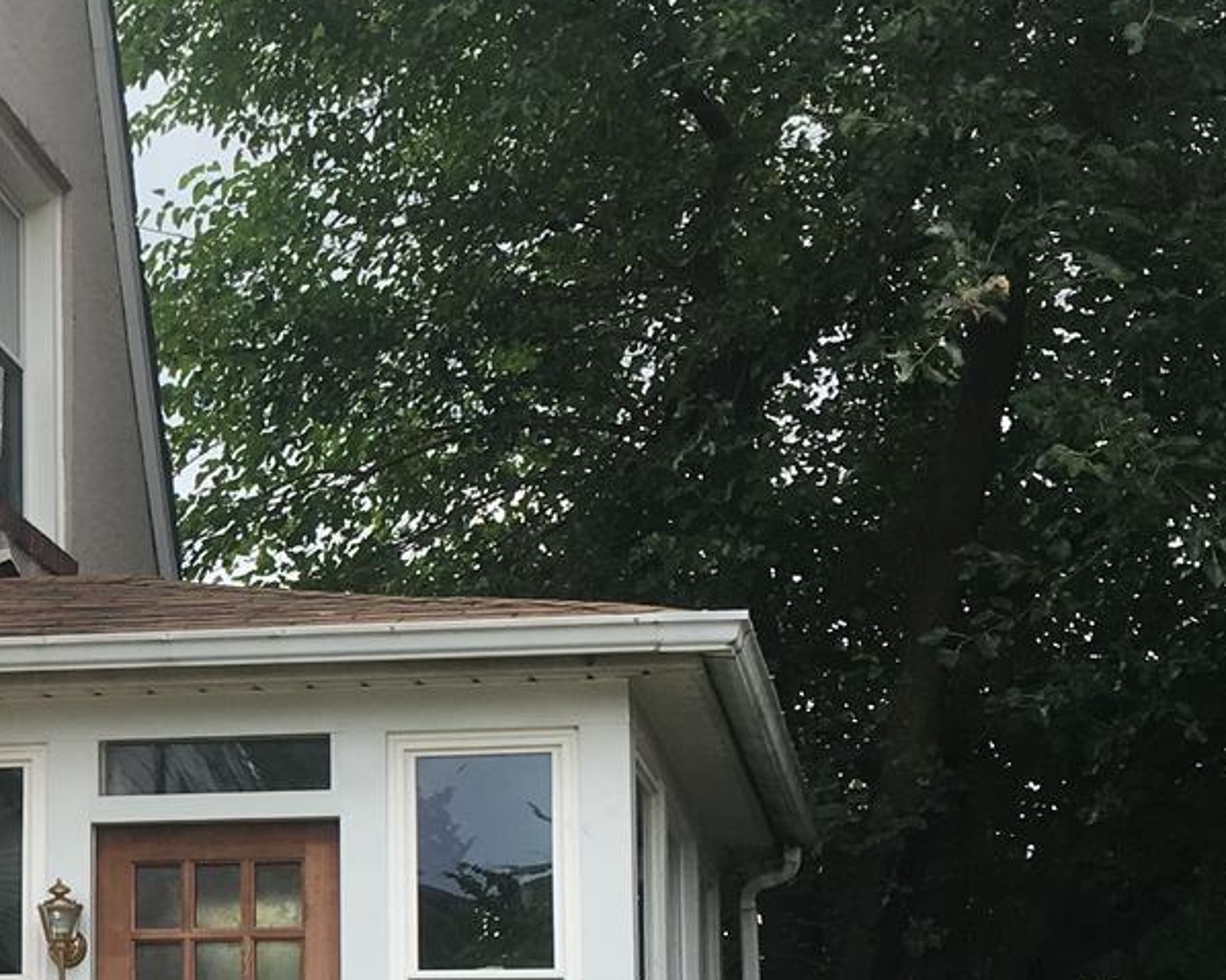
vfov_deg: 15.7
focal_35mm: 97
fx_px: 3518
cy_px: 826
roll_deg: -0.1
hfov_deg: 18.4
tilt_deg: +8.8
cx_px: -367
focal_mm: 4.15
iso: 25
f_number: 2.2
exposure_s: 1/493
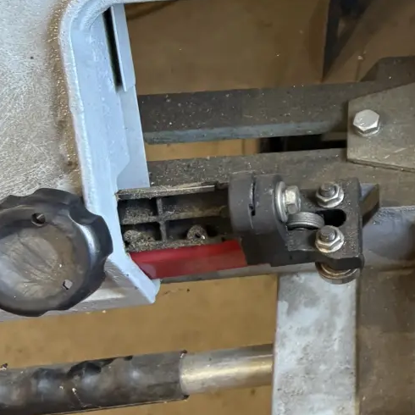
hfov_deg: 16.3
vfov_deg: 19.2
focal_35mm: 90
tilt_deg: -52.6
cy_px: 107
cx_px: 742
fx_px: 1221
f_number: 1.6
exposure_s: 1/60
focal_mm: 5.96
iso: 160
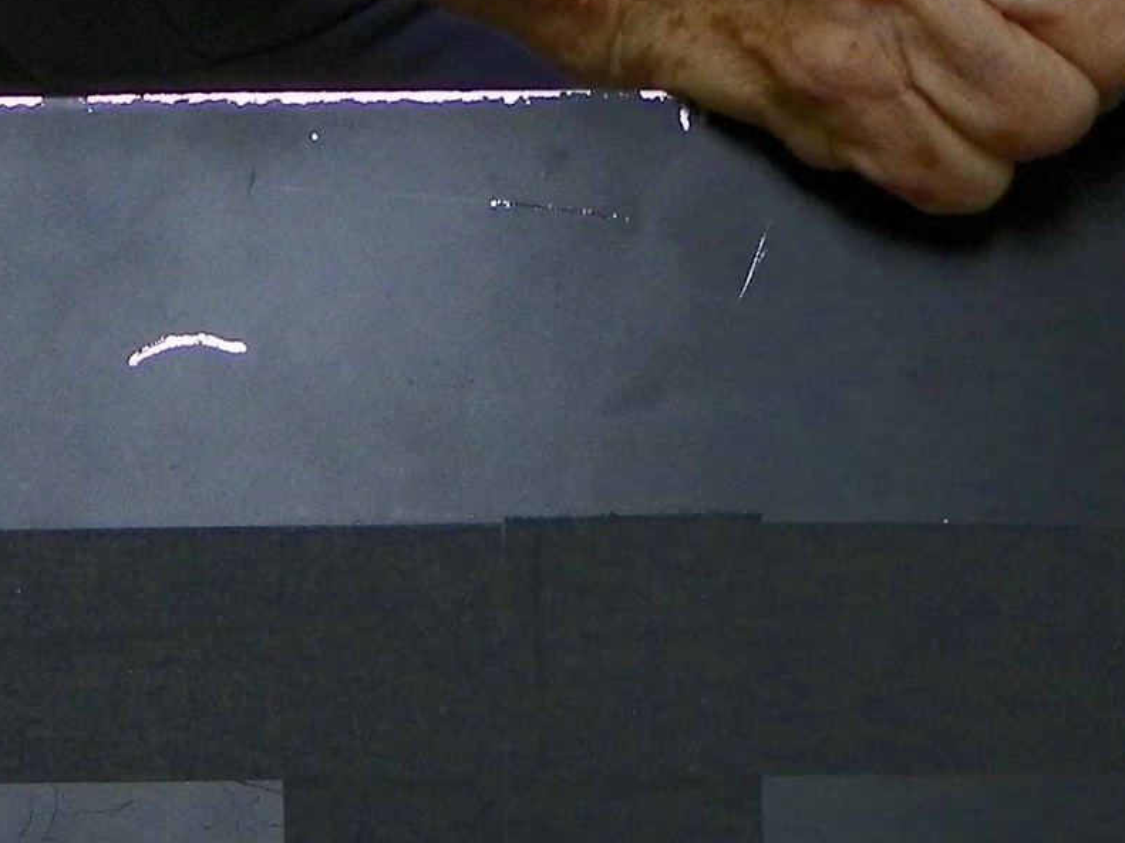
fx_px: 2989
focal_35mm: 92
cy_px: 1358
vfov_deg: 14.7
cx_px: 337
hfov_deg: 21.2
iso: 100
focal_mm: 4.6
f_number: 2.8
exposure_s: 1/30
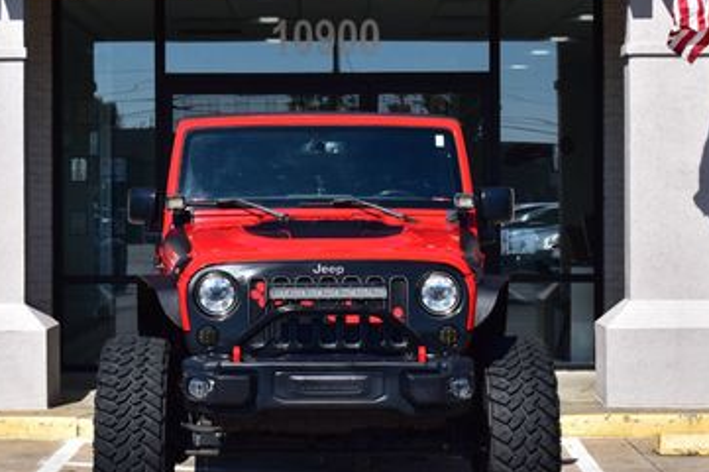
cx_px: 289
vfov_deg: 13.5
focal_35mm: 101
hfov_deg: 20.2
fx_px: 1987
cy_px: 230
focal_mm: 38
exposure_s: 1/500
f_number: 11
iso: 320
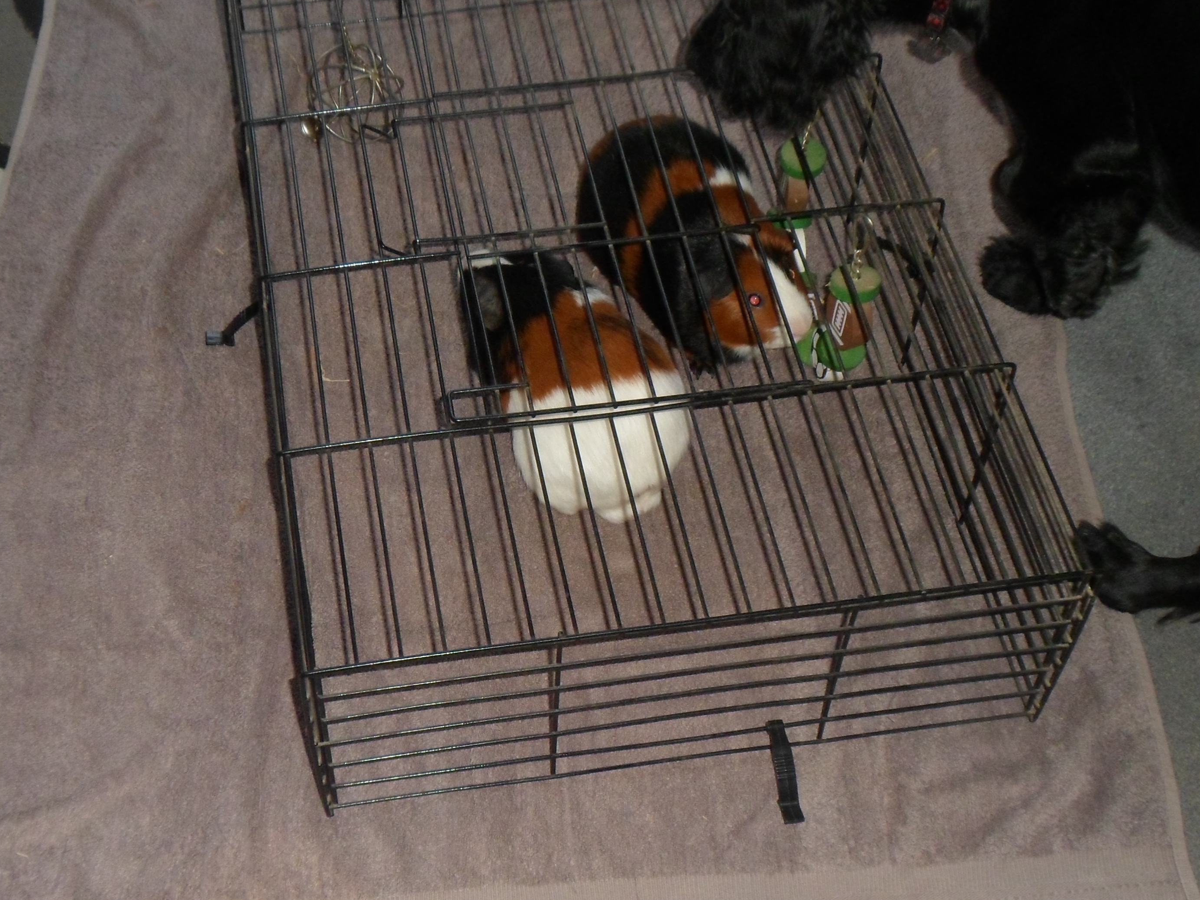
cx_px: 485
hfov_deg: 36.1
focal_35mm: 53
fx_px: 1837
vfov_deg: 27.5
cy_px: 499
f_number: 3.7
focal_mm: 5.7
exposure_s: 1/45
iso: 160
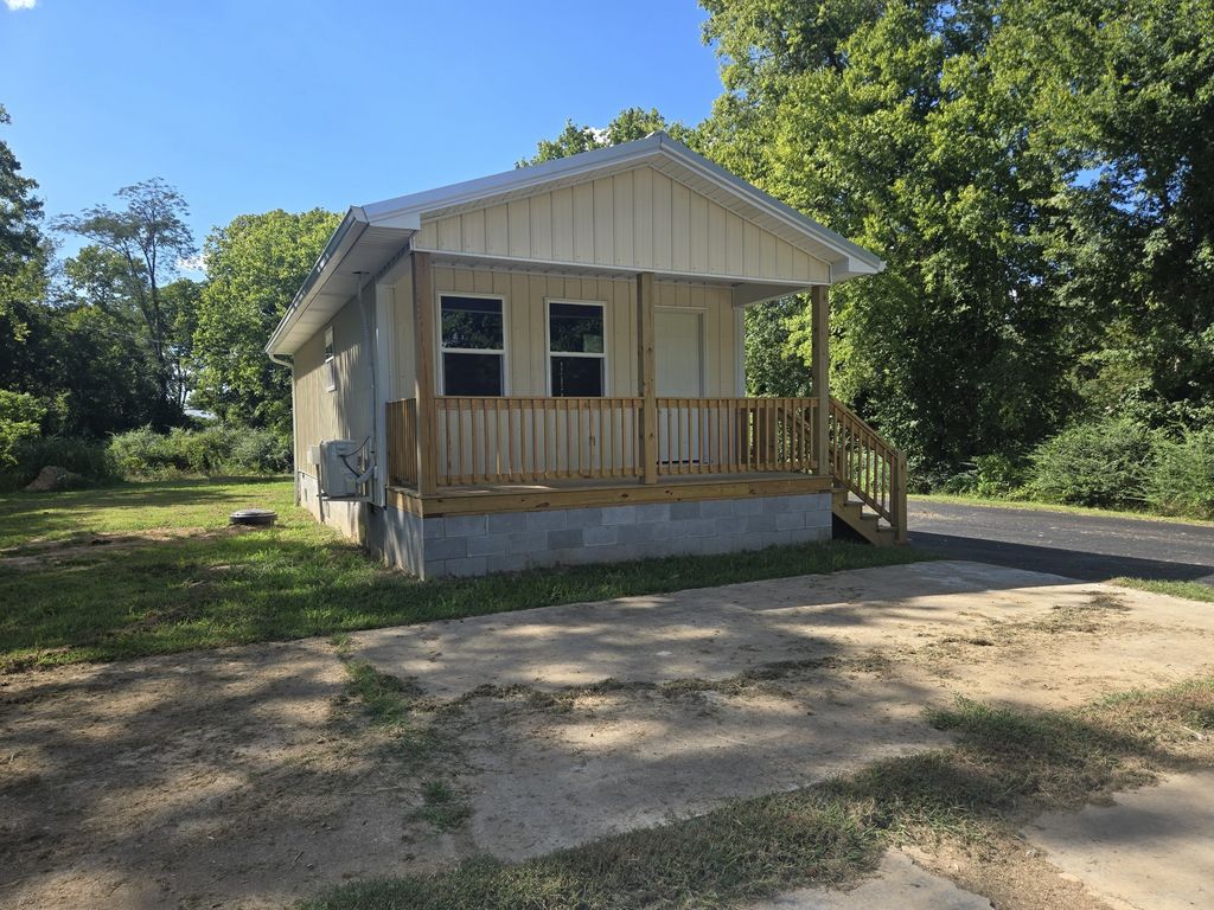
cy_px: 455
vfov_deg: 58.9
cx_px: 607
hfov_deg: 73.9
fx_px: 807
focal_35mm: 23
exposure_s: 1/981
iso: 25
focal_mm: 5.4
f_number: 1.8
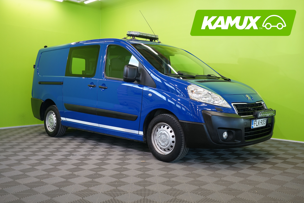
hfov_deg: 54.4
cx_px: 152
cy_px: 102
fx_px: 296
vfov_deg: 37.9
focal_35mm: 35
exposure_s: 1/30
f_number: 6.3
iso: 500
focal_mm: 35
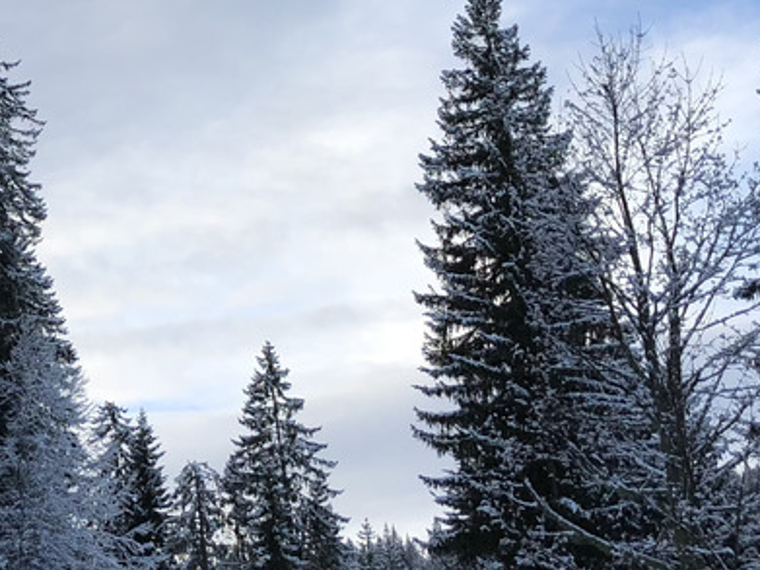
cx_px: -86
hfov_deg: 21.5
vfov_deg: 17.1
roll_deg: +1.8
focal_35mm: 86
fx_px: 1888
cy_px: 206
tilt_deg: +21.1
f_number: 1.8
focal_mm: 4
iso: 20
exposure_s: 1/545
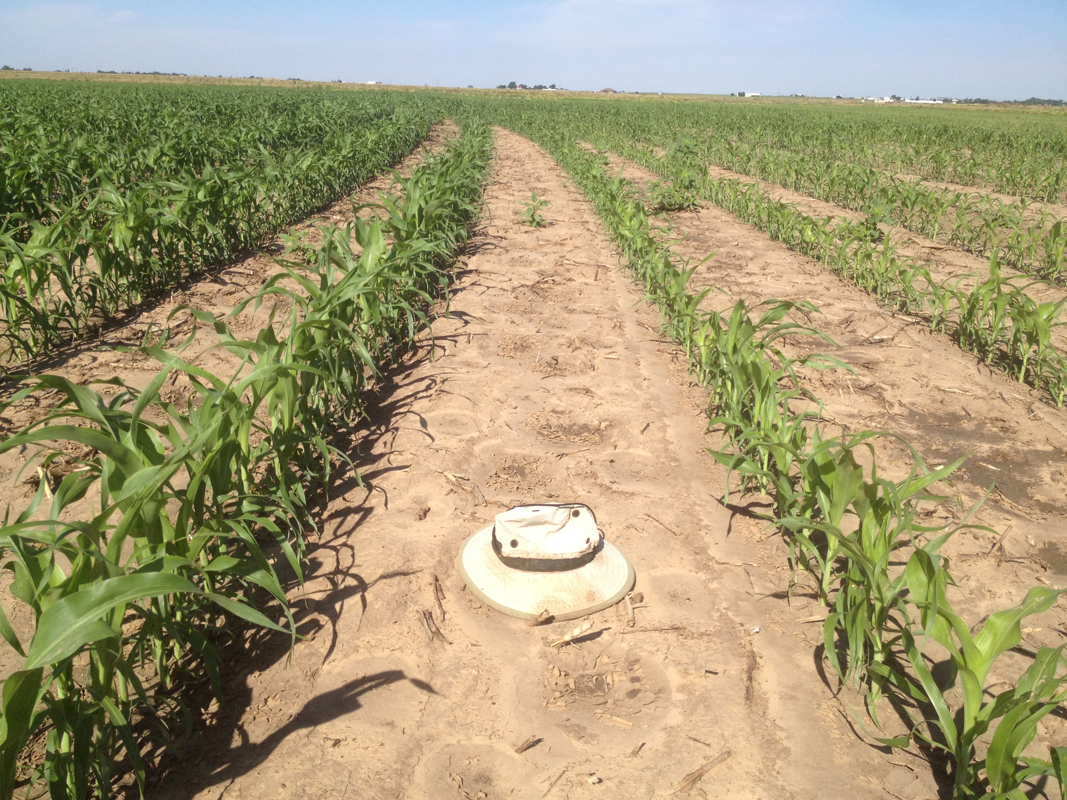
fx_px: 1079
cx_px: 534
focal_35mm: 35
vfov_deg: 40.7
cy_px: 400
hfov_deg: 52.6
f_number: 2.4
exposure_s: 1/1672
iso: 64
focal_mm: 4.28
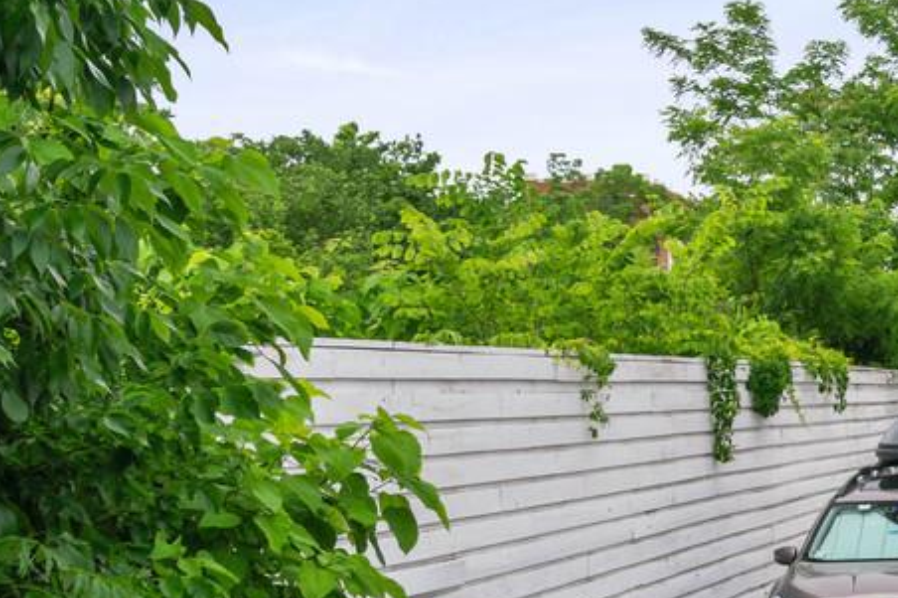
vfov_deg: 14.8
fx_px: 2294
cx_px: 1196
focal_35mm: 92
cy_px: 444
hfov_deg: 20.1
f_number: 9
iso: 400
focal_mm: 26
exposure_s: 1/250
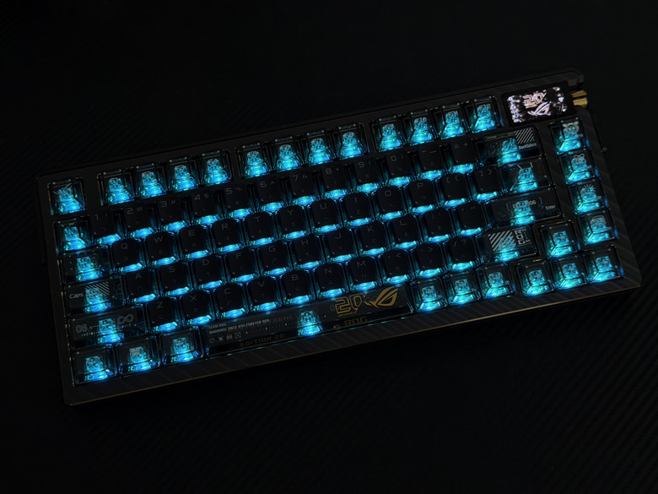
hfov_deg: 39.7
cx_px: 329
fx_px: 912
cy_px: 247
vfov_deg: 30.3
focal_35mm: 48
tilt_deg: -62.0
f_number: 1.78
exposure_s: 1/58
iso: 100
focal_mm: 6.76
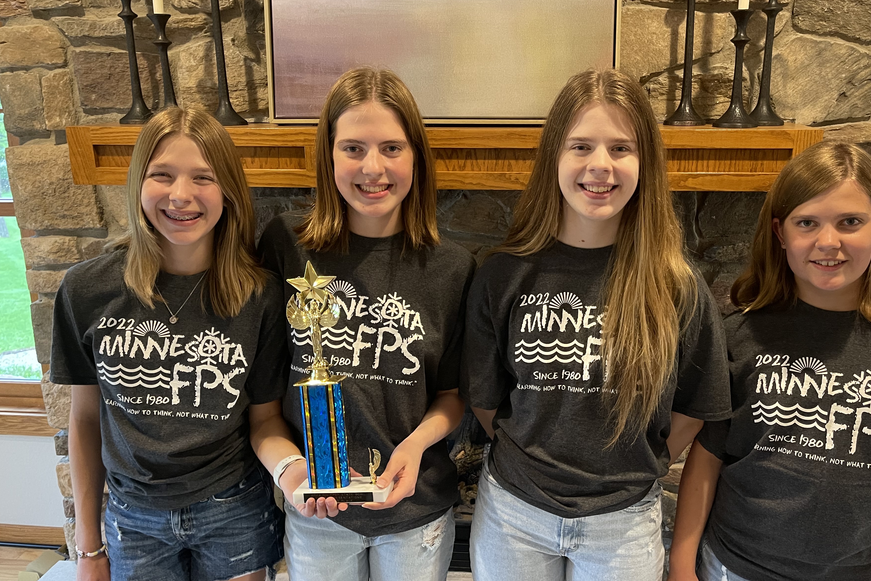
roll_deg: -0.2
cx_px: 493
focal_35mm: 31
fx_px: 750
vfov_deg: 42.3
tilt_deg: -15.0
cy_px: 292
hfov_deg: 60.1
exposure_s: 1/60
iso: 400
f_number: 1.6
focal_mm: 5.1
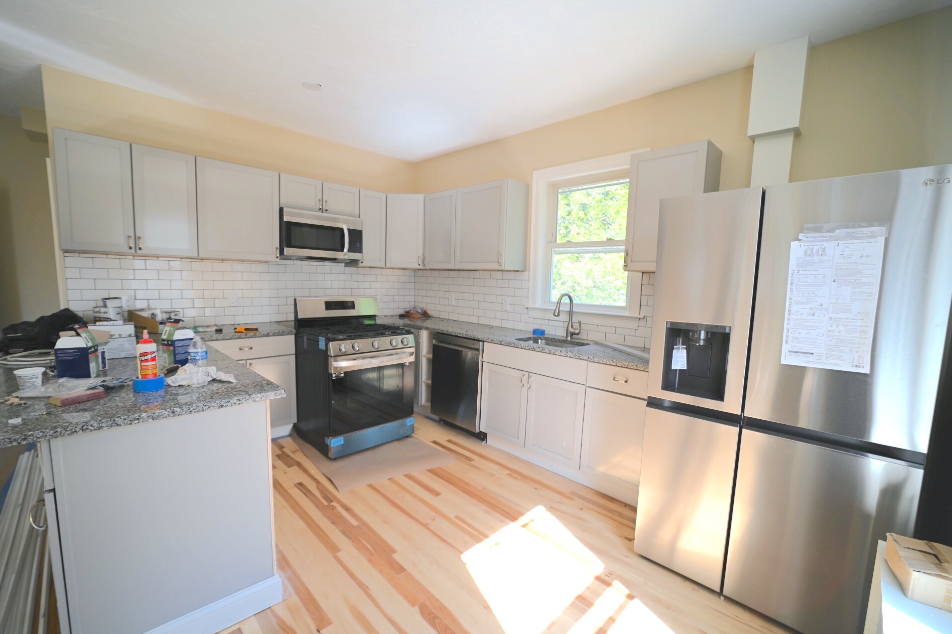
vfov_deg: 77.2
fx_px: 396
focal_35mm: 15
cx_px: 457
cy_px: 327
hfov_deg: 100.4
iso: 100
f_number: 5.6
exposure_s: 1/125
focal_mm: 14
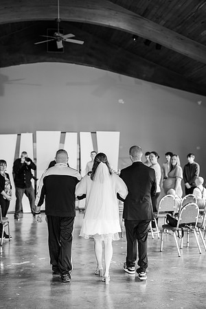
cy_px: 154
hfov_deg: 27.0
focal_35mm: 50
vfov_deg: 39.6
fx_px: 429
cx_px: 103
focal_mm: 50
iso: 800
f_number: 2
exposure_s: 1/160
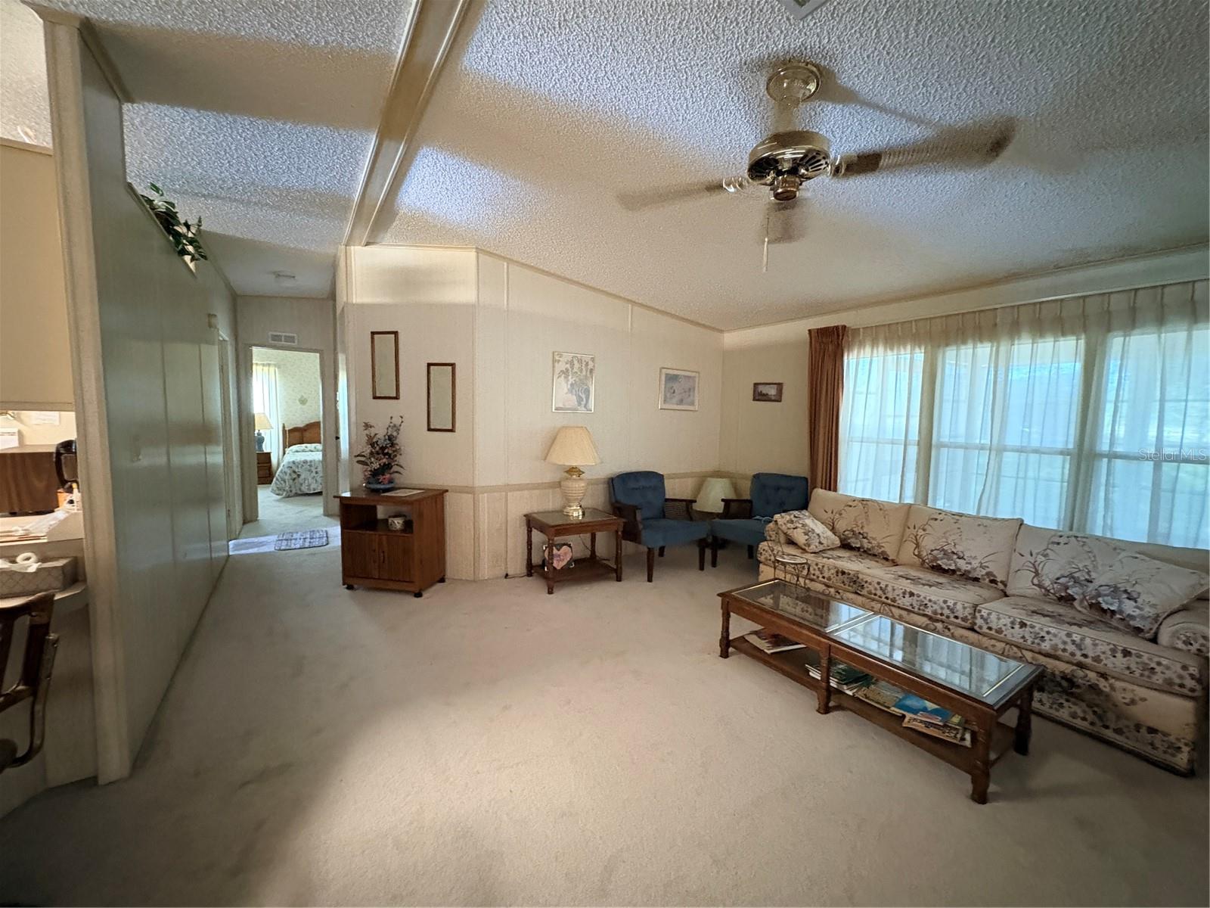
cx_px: 605
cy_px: 454
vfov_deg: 85.7
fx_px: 489
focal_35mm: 14
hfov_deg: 102.1
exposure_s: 1/30
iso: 1000
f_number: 2.2
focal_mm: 2.22
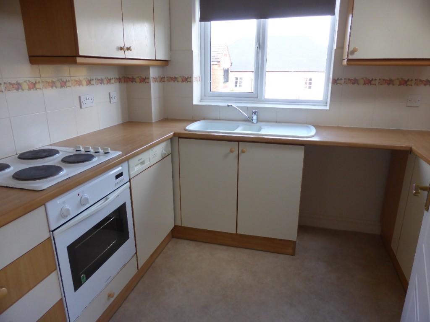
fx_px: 298
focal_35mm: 24
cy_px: 161
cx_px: 215
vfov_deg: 56.8
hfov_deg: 71.6
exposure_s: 1/60
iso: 320
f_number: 3.3
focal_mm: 4.3
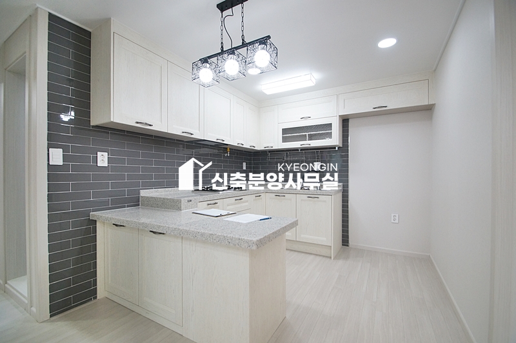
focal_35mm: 15
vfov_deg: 77.2
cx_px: 258
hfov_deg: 100.4
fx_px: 215
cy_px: 172
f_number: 4
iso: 800
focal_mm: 10
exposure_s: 1/160
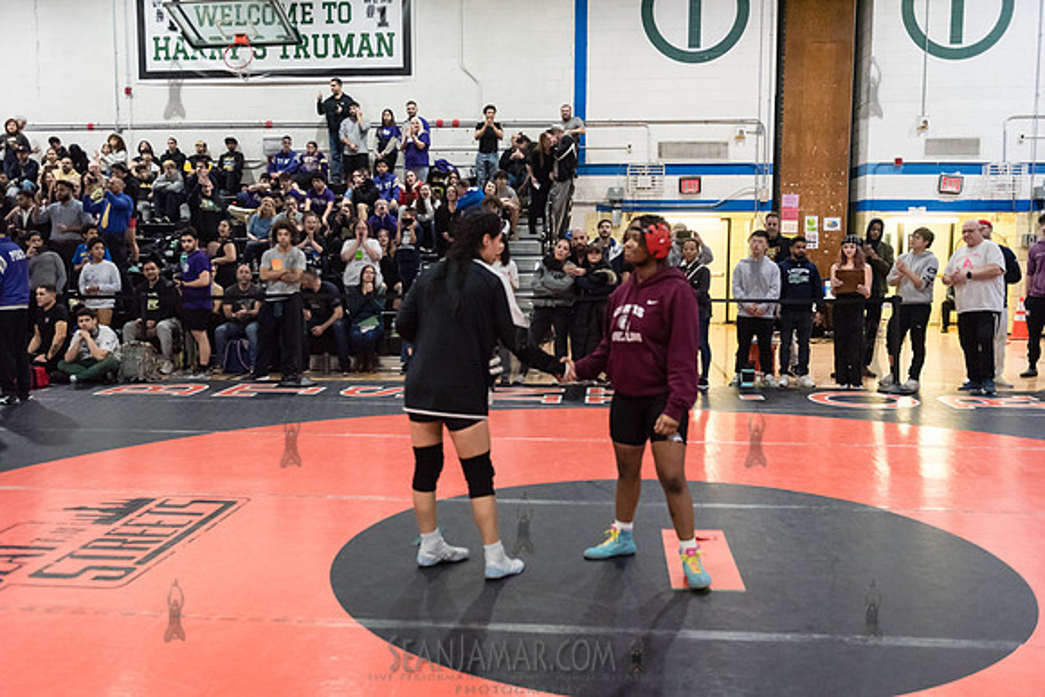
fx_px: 929
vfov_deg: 41.1
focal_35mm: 32
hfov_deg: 58.7
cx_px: 522
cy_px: 348
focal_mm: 32
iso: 8000
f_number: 3.2
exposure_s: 1/320
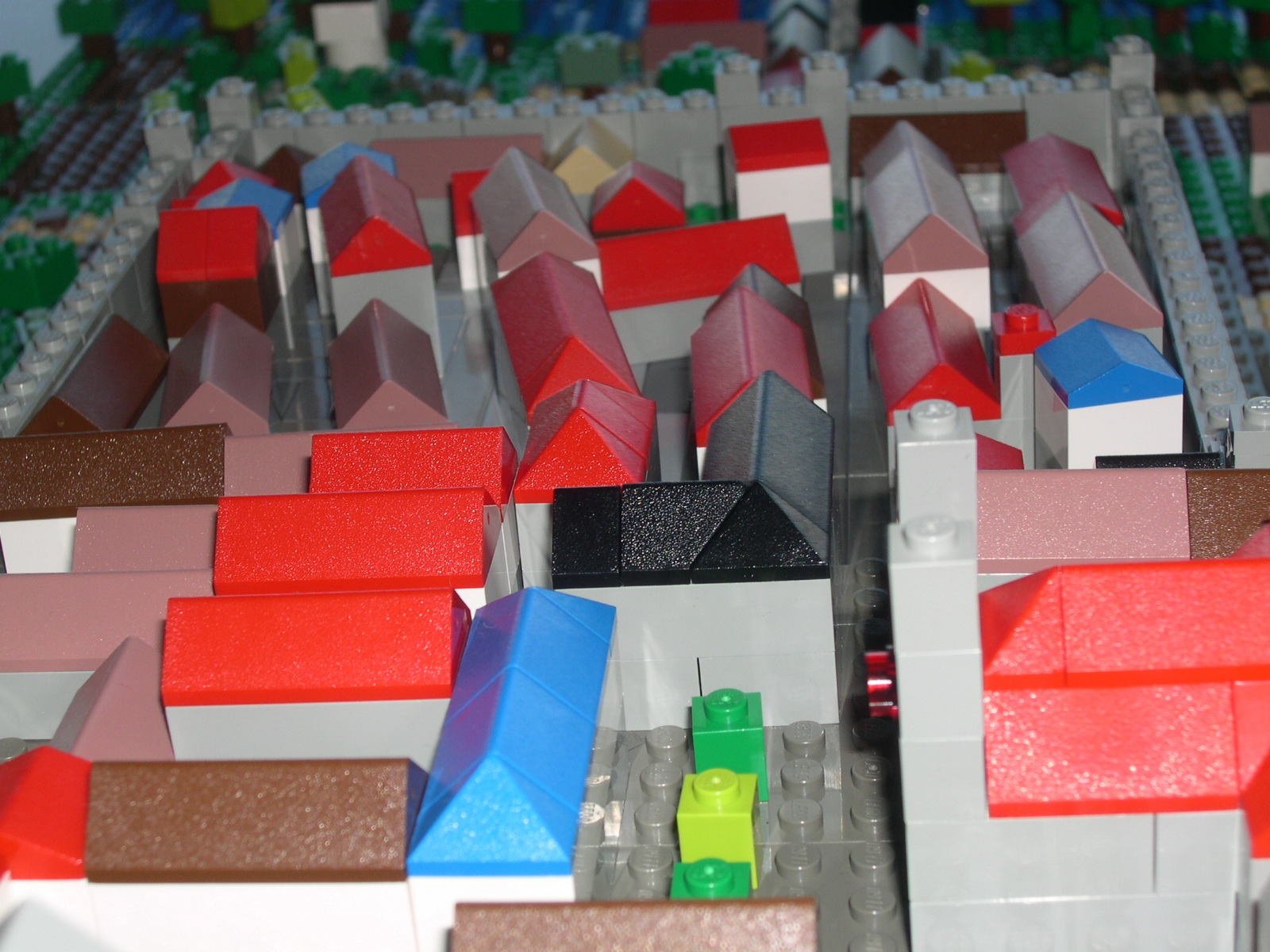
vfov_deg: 21.9
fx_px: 2458
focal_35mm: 67
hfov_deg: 29.0
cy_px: 476
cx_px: 635
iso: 100
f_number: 10
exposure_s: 1/30
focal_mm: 14.2
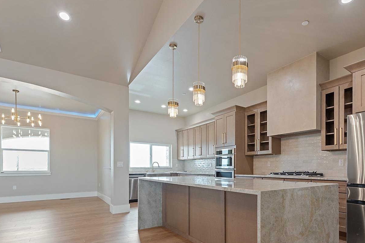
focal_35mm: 20
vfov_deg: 60.6
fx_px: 203
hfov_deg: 82.5
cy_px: 160
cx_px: 226
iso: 125
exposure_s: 1/10
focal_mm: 10
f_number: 6.3
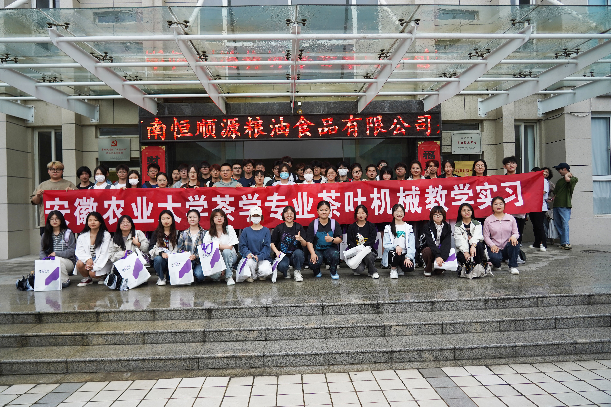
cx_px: 306
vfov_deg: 38.9
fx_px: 577
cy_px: 204
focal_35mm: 34
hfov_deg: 55.8
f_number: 4
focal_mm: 34
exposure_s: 1/160
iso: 2500
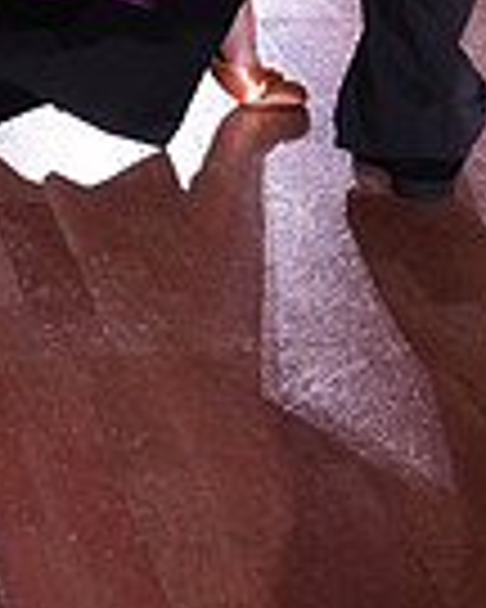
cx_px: 335
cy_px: -536
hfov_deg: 11.6
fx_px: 2391
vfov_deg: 12.9
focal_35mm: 133
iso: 5000
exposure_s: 1/320
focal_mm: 33
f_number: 5.6
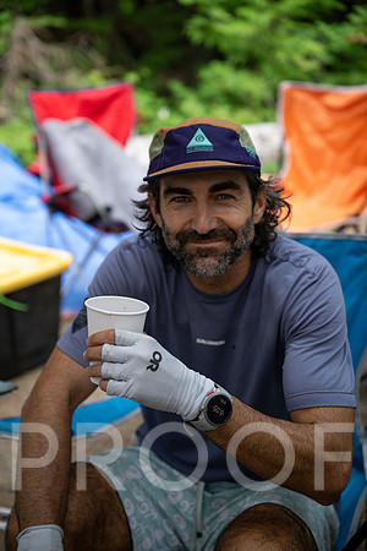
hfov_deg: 20.0
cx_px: 184
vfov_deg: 29.7
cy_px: 276
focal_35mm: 68
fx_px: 1040
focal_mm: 68
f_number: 3.5
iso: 1250
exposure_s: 1/320
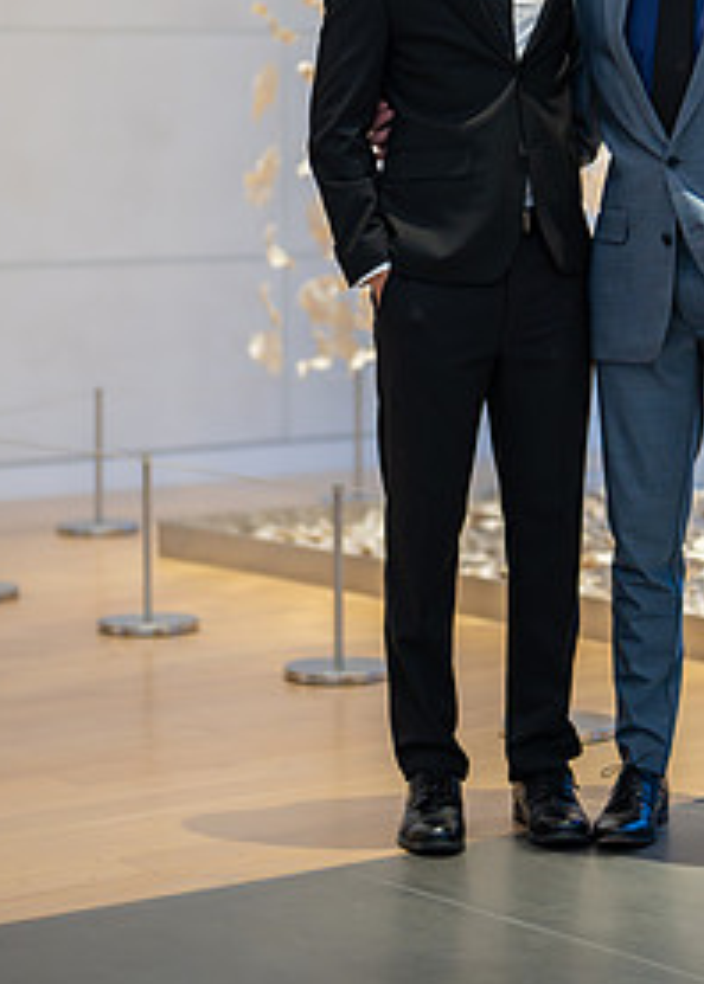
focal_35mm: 123
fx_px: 3441
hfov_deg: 11.6
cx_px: 561
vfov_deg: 16.2
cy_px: 295
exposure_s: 1/640
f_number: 1.2
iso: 1000
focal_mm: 50
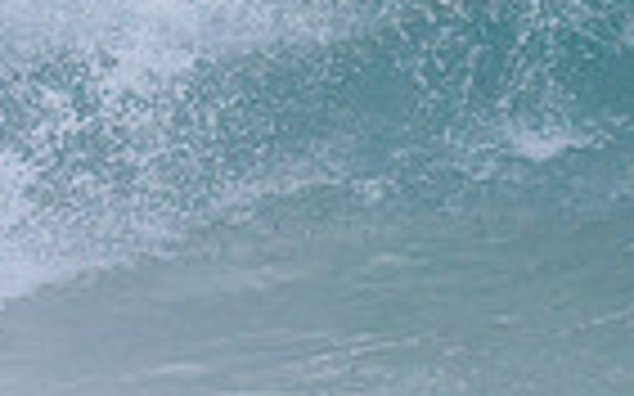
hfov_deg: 0.8
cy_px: -176
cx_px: 370
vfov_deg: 0.5
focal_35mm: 2578
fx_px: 44526
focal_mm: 500
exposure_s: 1/1250
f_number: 5.6
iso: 500
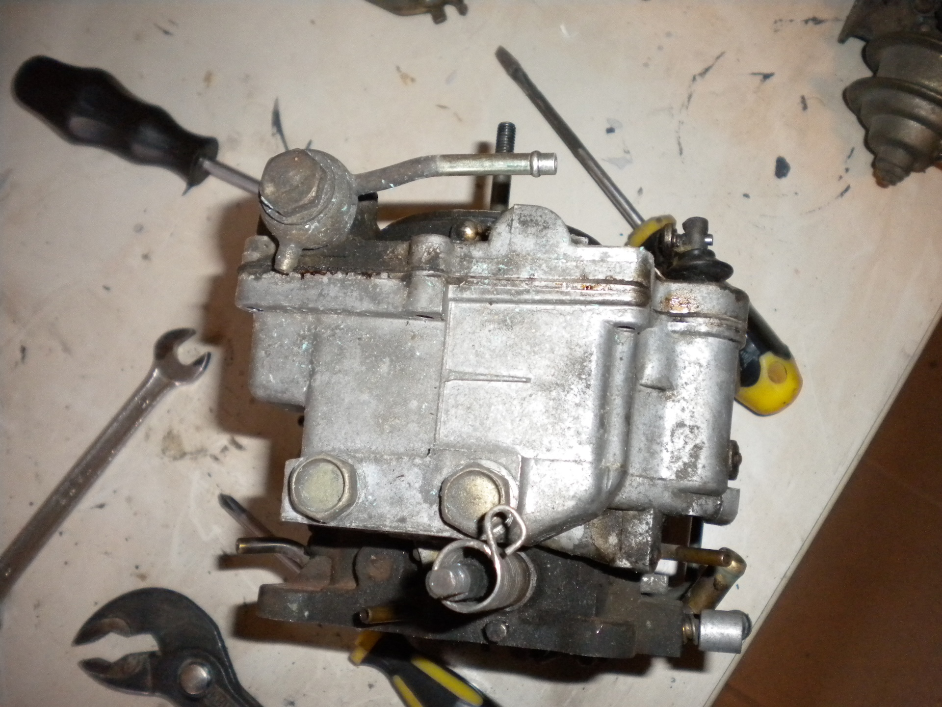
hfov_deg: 52.6
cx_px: 471
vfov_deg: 40.7
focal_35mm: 35
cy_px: 354
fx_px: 952
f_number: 3.1
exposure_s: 1/30
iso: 400
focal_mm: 6.3
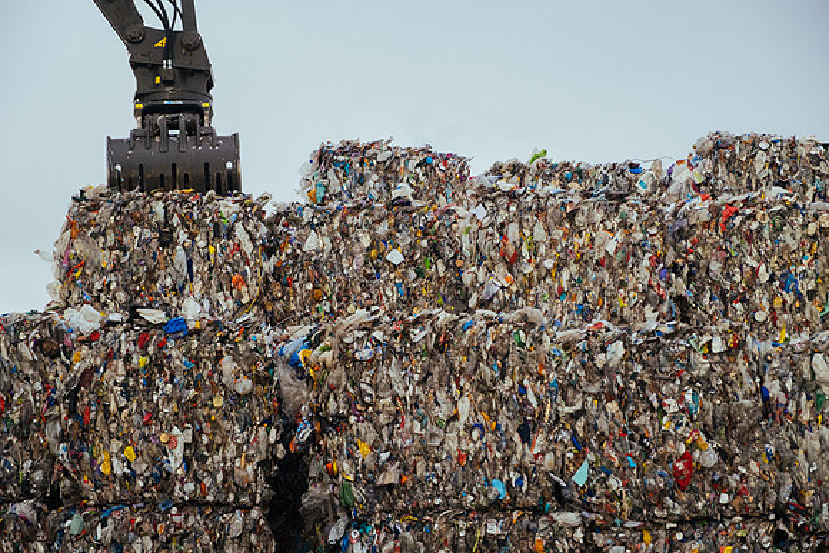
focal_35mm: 73
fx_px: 1681
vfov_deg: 18.7
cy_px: 276
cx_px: 414
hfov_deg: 27.7
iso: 1600
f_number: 3.2
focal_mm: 48.5
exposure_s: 1/60
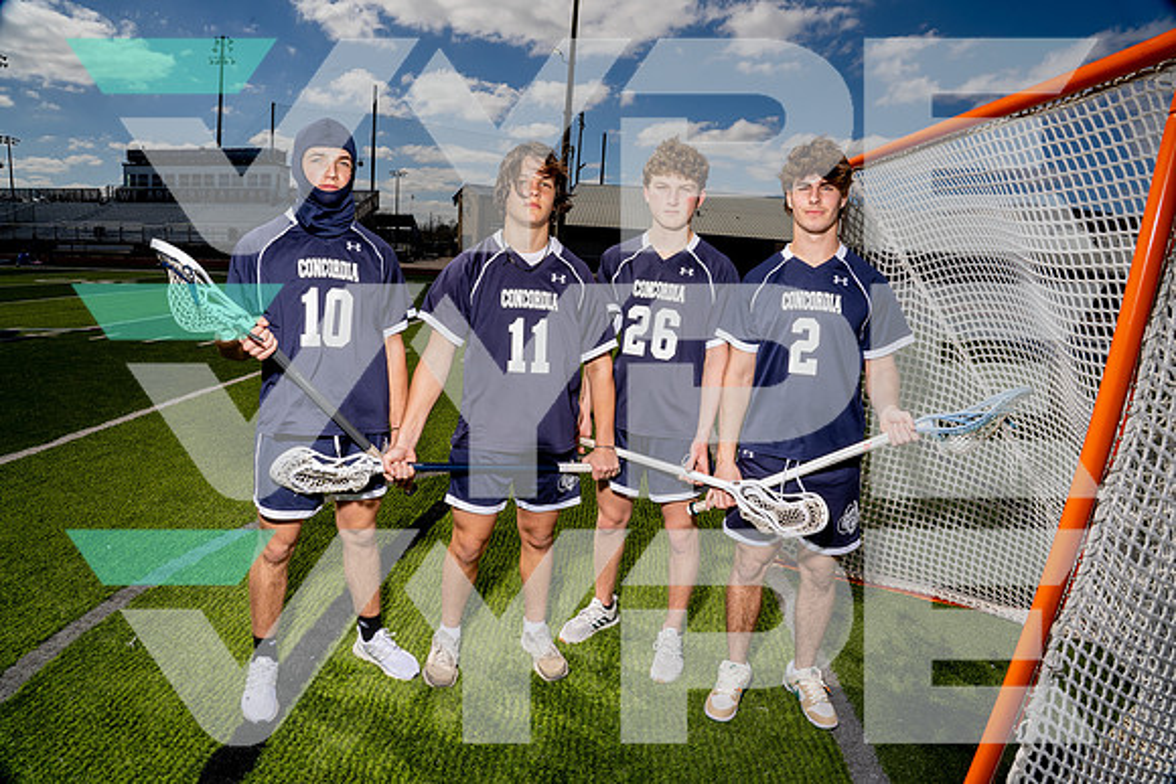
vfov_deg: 62.0
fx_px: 653
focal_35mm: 20
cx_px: 588
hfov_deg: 84.0
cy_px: 392
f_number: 14
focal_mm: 20
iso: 100
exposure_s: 1/250
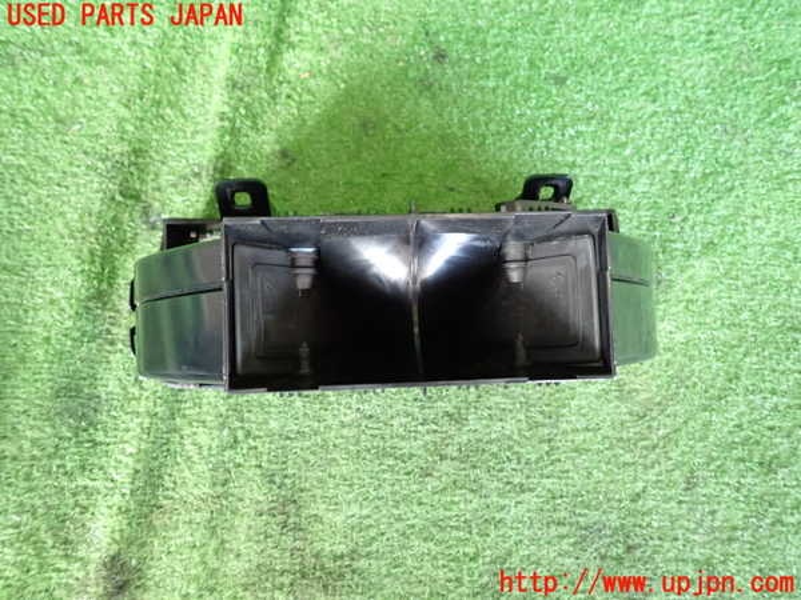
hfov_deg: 69.4
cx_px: 400
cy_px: 300
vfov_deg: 54.9
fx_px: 578
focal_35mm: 25
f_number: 2
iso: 800
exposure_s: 1/60
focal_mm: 4.5
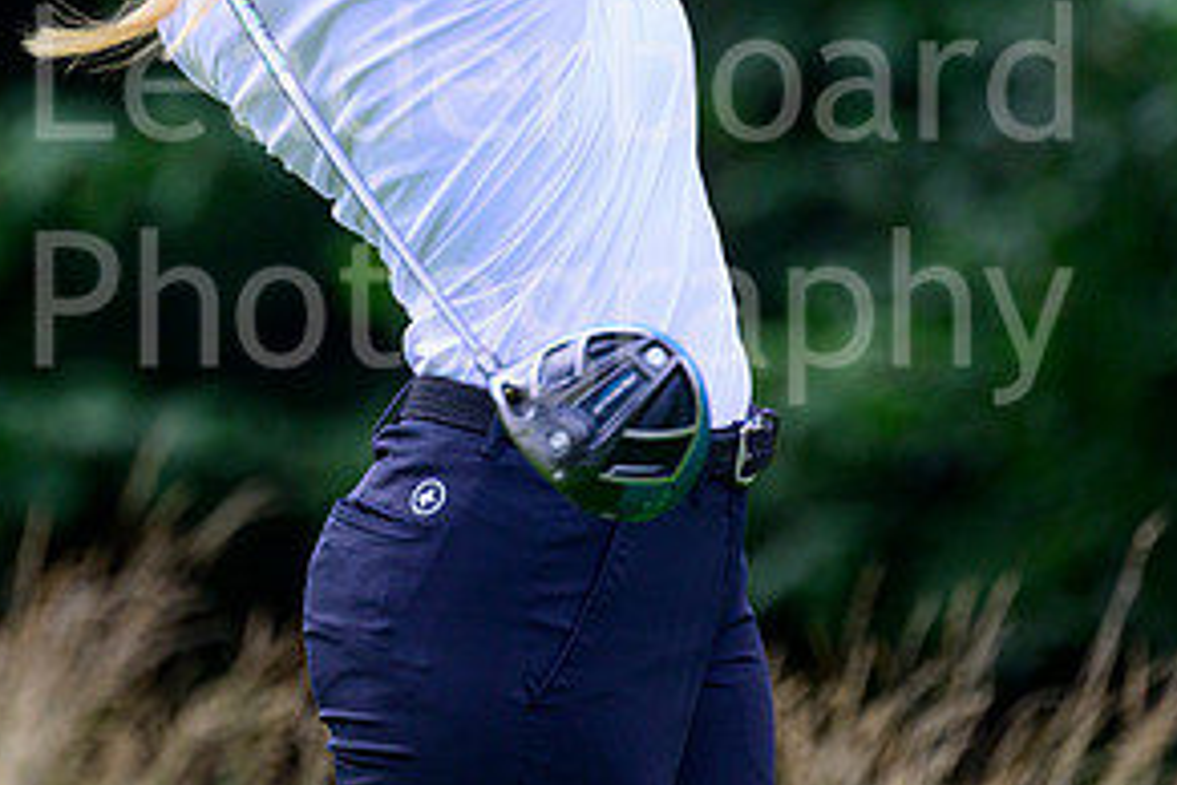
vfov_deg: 1.7
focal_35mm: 796
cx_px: 558
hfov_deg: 2.6
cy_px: 111
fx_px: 26023
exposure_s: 1/1600
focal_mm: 400
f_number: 5.6
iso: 1600
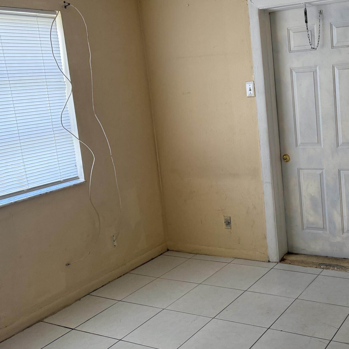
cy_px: 158
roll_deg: +4.2
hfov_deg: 38.1
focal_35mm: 42
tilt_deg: -8.9
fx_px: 479
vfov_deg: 40.0
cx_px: 293
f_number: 1.78
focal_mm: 6.76
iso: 200
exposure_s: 1/87
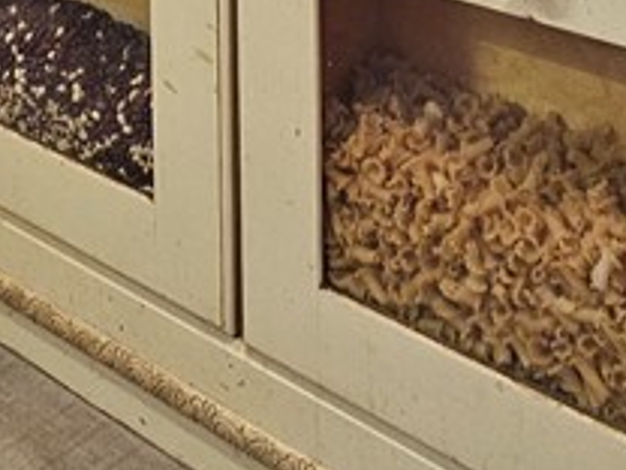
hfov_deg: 30.3
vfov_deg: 17.7
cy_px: -413
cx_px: 301
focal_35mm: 64
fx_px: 1157
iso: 320
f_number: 2.2
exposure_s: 1/40
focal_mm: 2.2
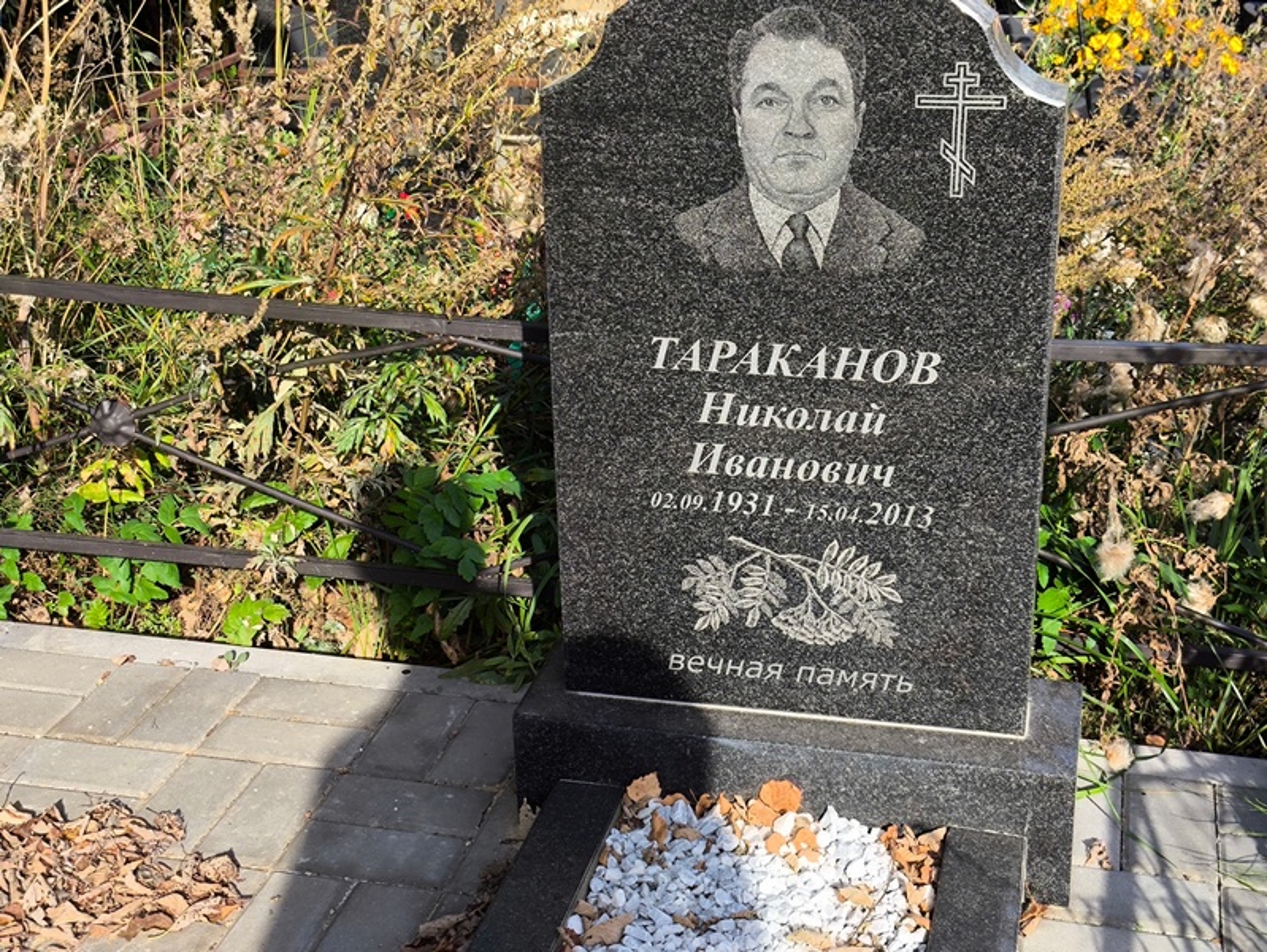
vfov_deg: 29.1
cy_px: 476
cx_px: 634
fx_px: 1831
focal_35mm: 50
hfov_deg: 38.2
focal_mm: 4.71
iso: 50
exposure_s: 1/601
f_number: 1.7
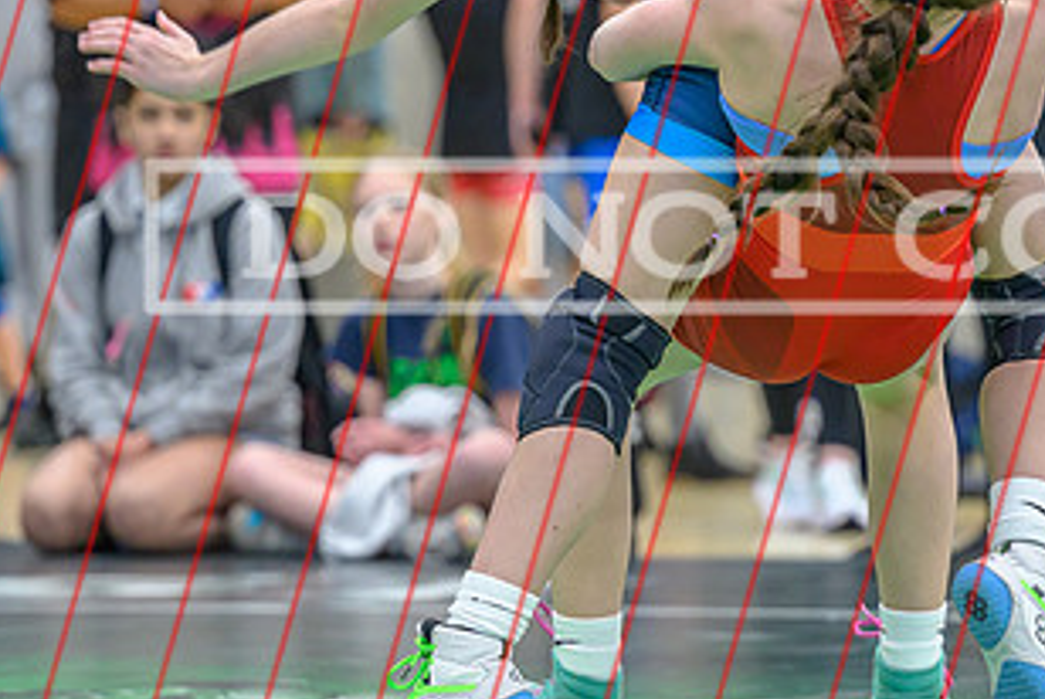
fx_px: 8251
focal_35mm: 284
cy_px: 271
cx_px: 731
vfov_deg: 4.8
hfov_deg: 7.2
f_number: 2.8
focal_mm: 115
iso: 2200
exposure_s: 1/640
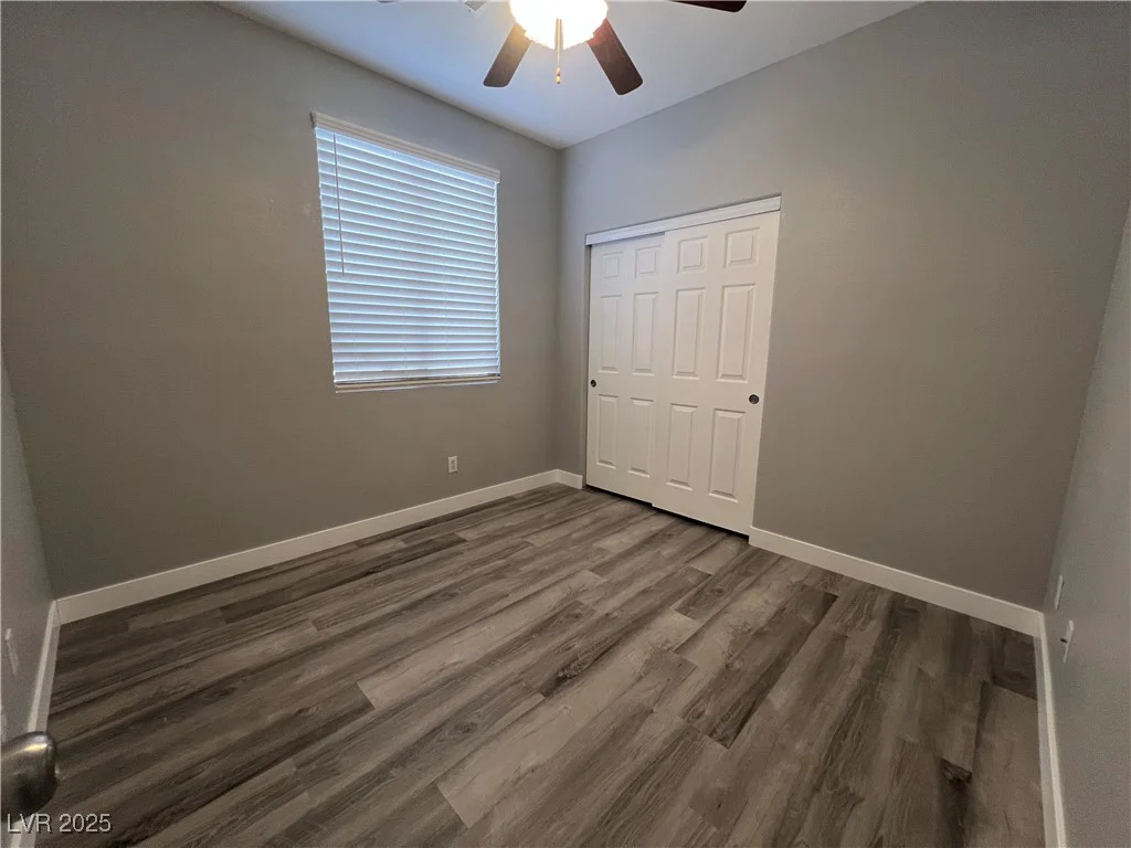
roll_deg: -1.2
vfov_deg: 89.9
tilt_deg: -9.1
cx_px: 566
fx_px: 425
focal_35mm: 13
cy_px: 424
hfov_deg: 106.2
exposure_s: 1/60
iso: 160
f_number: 1.8
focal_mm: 1.57
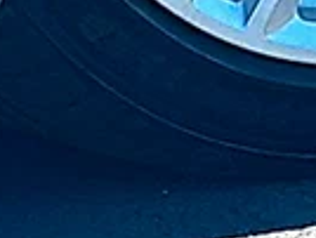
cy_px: -345
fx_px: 4198
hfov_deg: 4.2
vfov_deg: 3.2
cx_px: 715
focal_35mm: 459
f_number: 1.78
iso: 80
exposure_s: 1/2481
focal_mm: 6.86
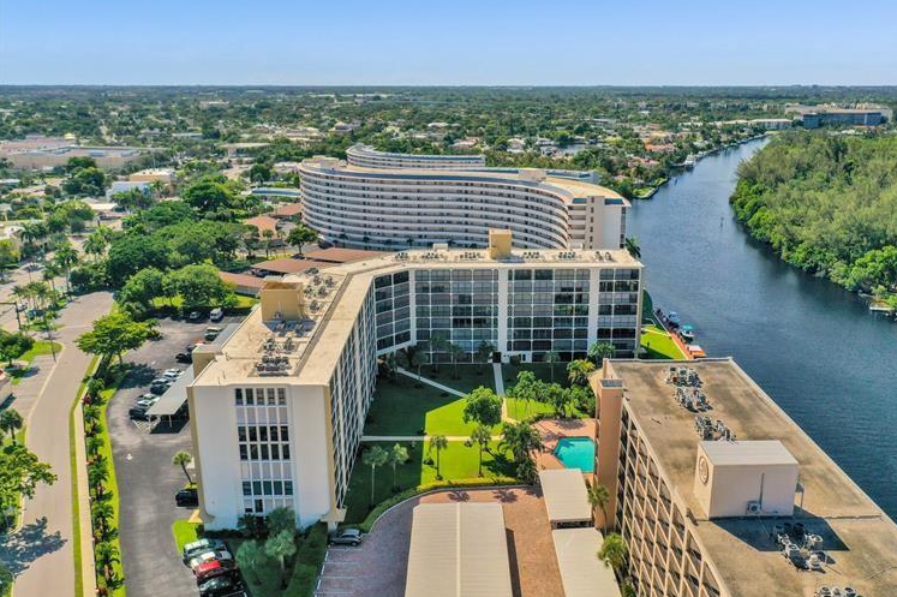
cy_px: 295
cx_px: 478
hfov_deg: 61.9
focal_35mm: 30
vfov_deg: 43.6
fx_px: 747
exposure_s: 1/120
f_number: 4
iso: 100
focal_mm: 10.26
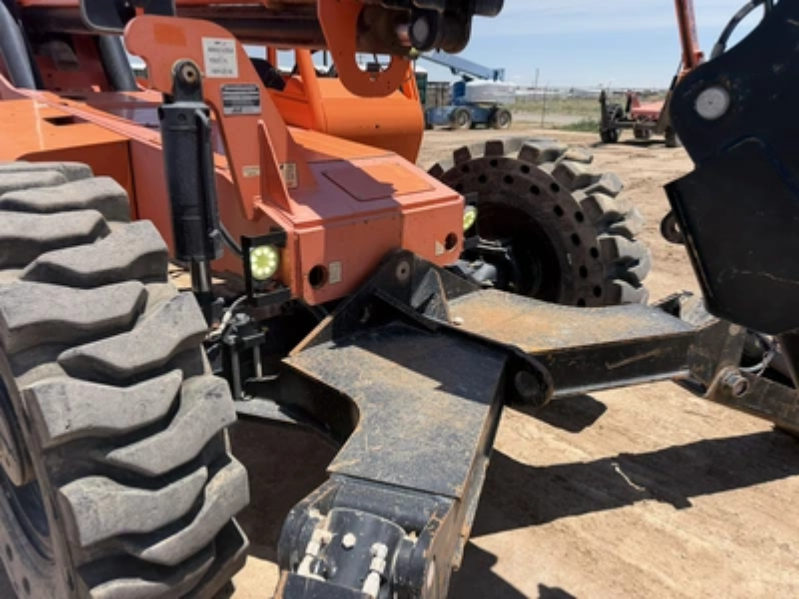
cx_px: 400
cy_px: 300
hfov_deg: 71.6
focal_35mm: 24
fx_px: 554
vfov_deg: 56.8
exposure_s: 1/3953
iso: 80
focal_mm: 6.76
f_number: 1.78
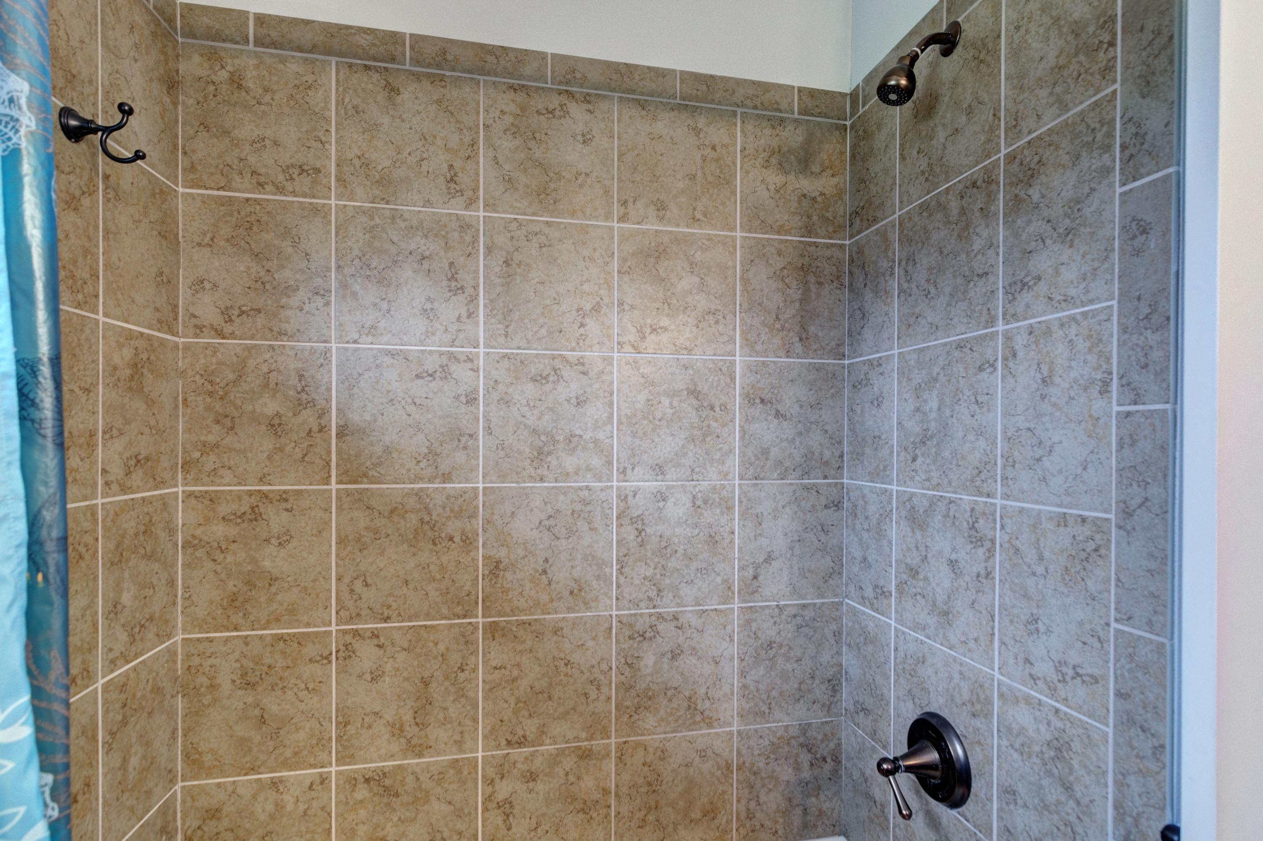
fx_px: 561
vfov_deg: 73.7
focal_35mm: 16
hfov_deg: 96.7
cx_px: 632
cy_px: 420
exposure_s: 1/30
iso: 400
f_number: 8
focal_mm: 11
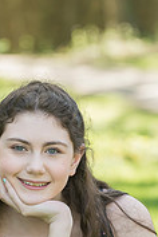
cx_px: 59
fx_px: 2008
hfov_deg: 4.5
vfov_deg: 6.7
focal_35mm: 305
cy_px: 225
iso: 400
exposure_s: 1/400
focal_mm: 120
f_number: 4
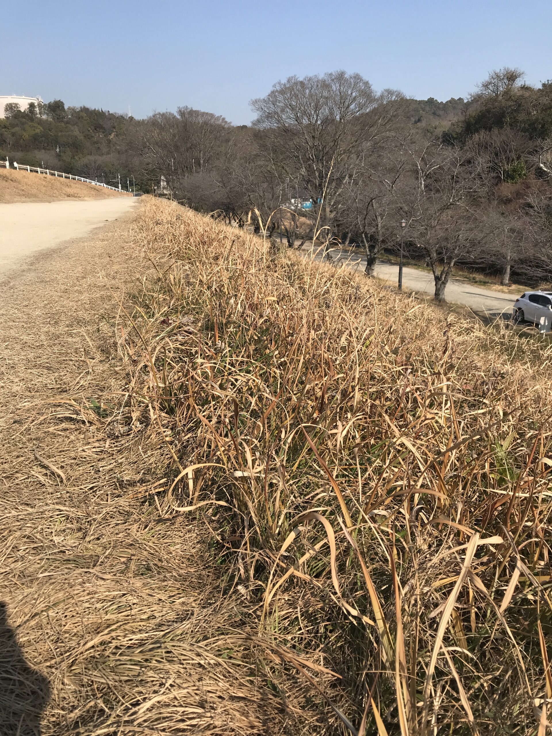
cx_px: 276
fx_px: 595
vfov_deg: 63.4
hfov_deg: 49.7
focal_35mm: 28
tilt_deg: -15.3
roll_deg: +1.9
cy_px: 368
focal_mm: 3.99
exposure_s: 1/2083
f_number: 1.8
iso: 20
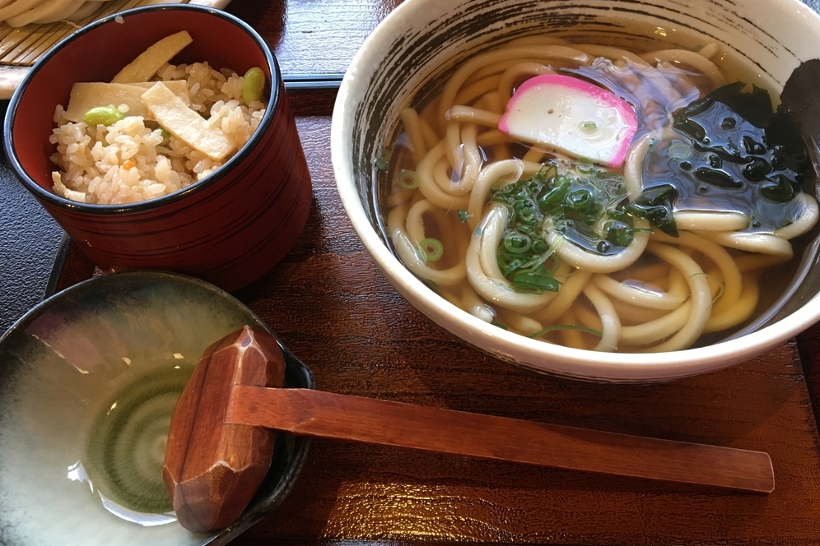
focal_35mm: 31
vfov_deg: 42.3
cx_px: 408
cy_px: 285
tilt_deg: -60.1
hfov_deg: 60.3
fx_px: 706
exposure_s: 1/30
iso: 100
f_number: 2.2
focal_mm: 4.15
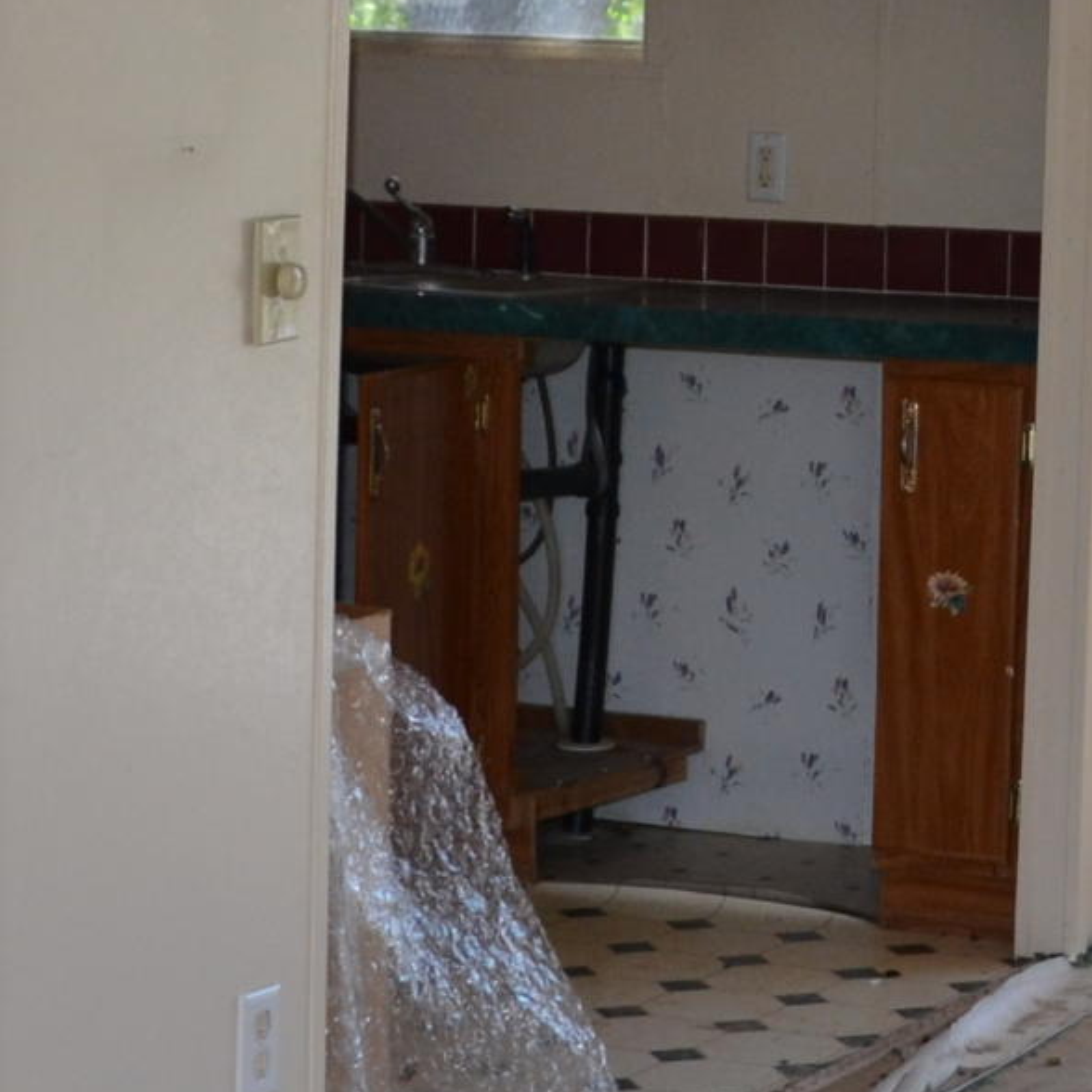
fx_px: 4176
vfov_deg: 14.8
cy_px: 267
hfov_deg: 14.4
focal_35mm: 117
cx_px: 1358
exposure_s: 1/100
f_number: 4
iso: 400
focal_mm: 18
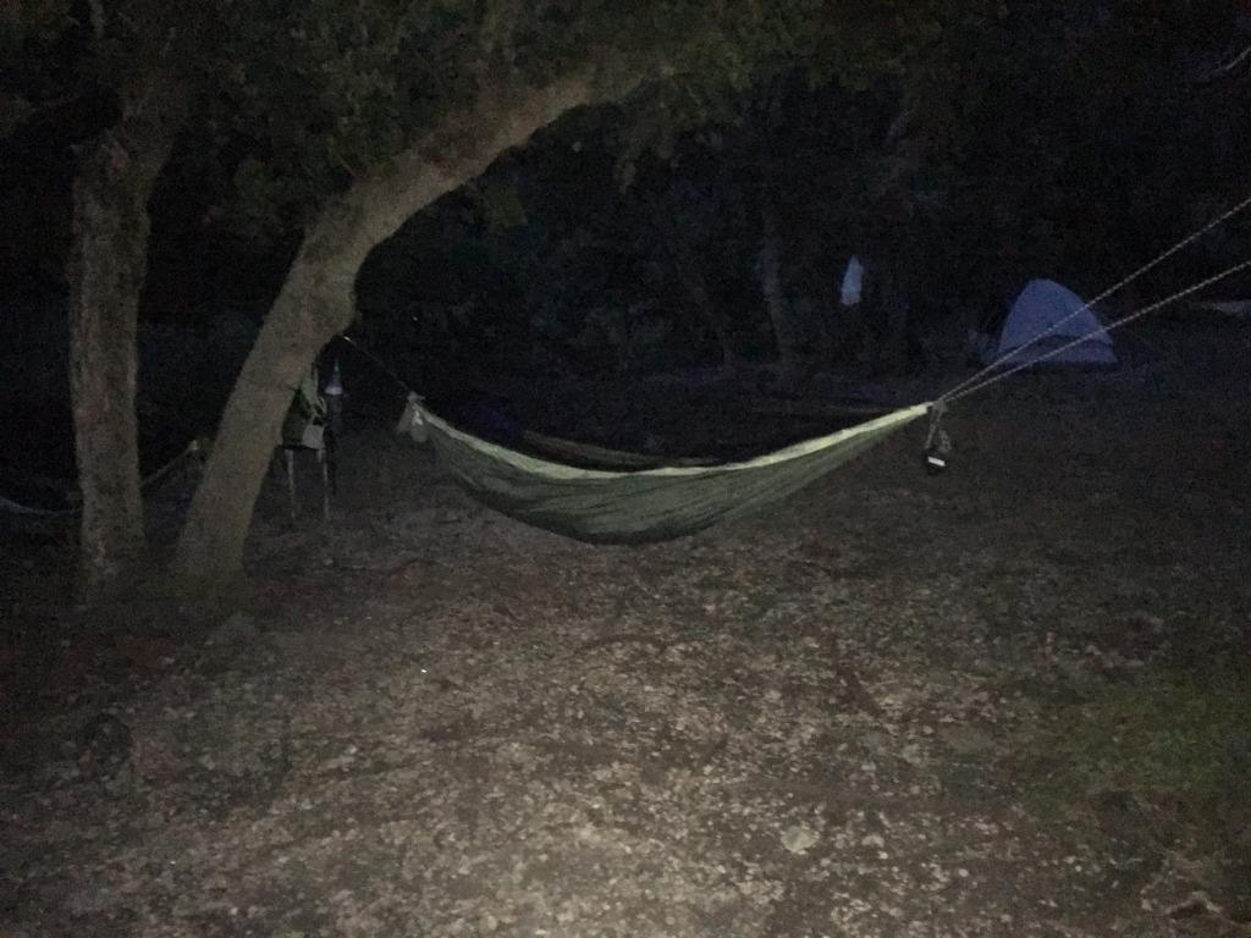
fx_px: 1048
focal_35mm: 29
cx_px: 626
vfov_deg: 48.2
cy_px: 469
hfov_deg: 61.7
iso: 2000
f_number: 2.2
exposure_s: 1/16
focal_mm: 4.15
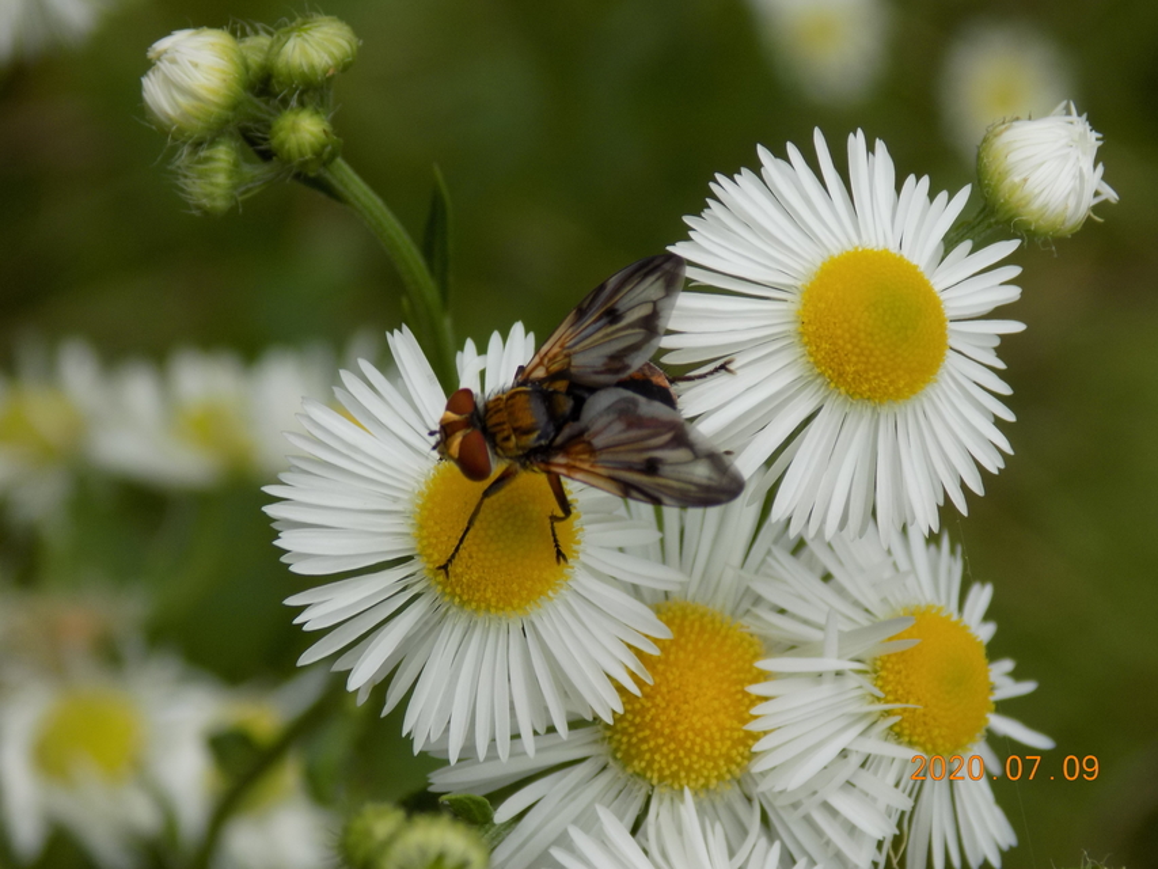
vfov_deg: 12.6
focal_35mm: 118
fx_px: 3948
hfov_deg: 16.7
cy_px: 434
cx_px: 579
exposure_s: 1/250
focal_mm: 20.9
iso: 80
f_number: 4.8
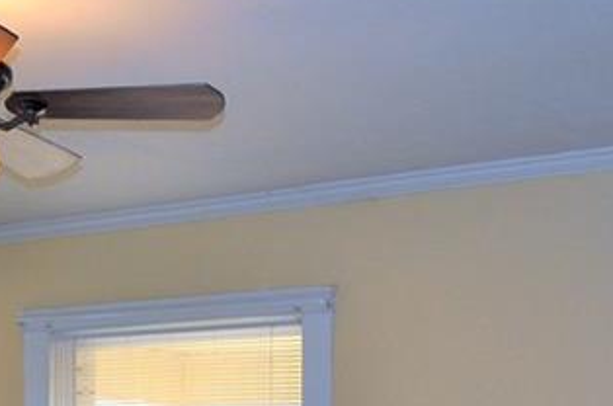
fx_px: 1495
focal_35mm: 88
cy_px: 542
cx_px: 242
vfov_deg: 14.7
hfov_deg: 23.1
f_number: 3.5
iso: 400
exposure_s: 1/125
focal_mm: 18
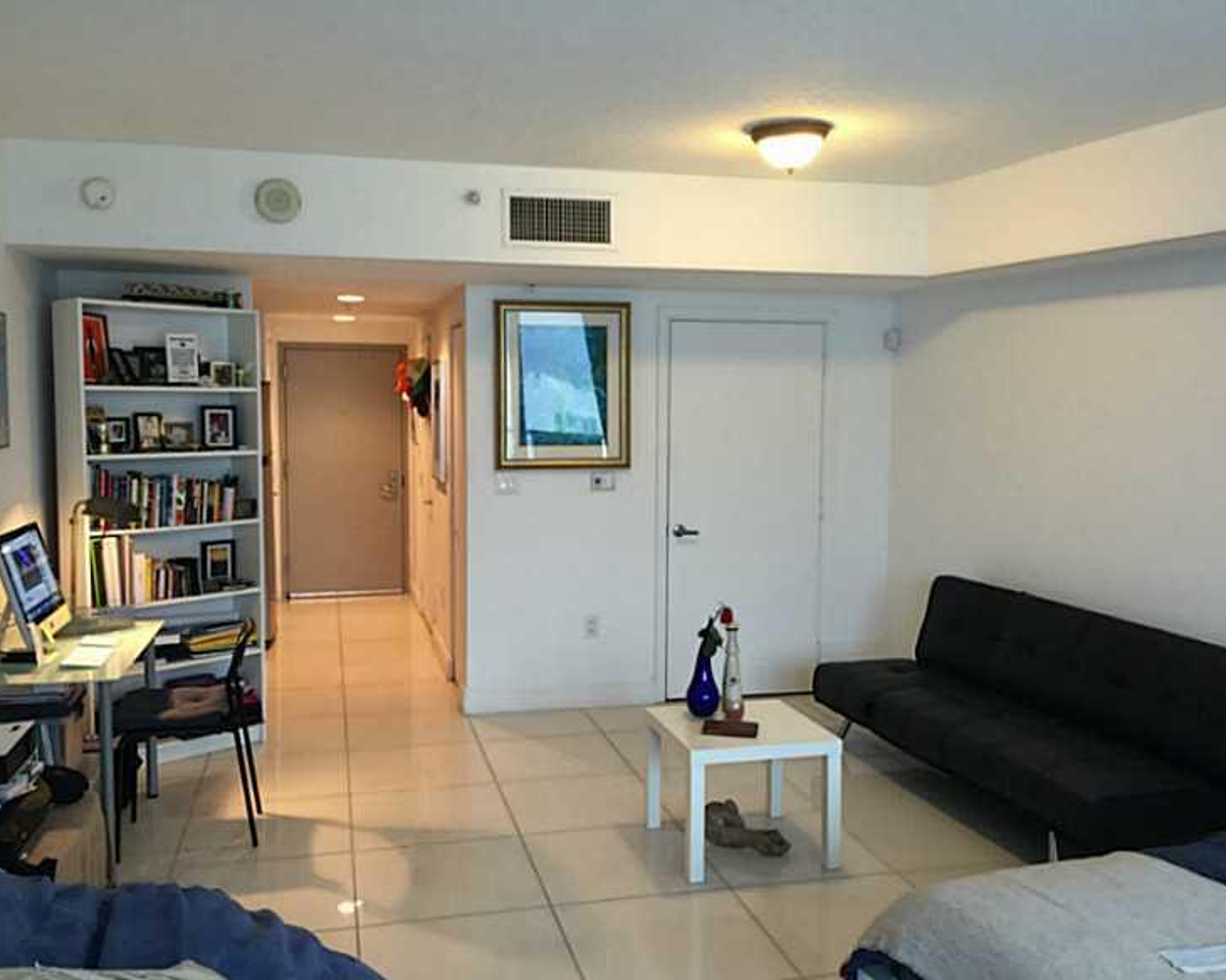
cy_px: 490
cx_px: 606
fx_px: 1125
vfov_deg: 47.1
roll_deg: -0.4
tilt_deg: -4.8
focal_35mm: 31
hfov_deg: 57.2
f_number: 2.2
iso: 40
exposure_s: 1/15
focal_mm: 4.15
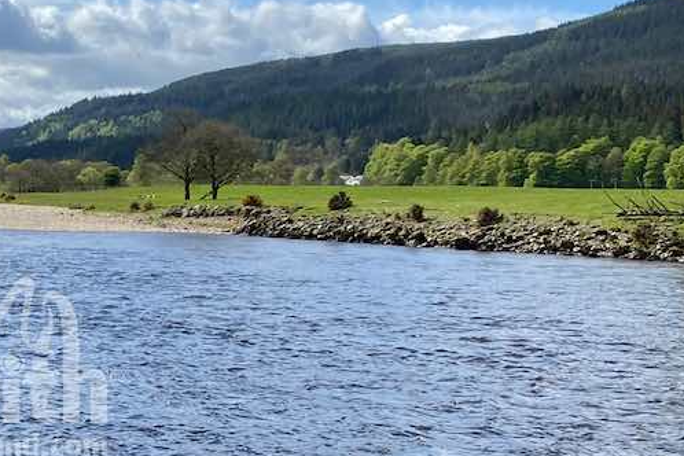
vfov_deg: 17.8
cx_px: -107
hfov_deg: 24.5
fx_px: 1444
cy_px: 375
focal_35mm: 76
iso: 32
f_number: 1.8
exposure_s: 1/3731
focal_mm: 4.25
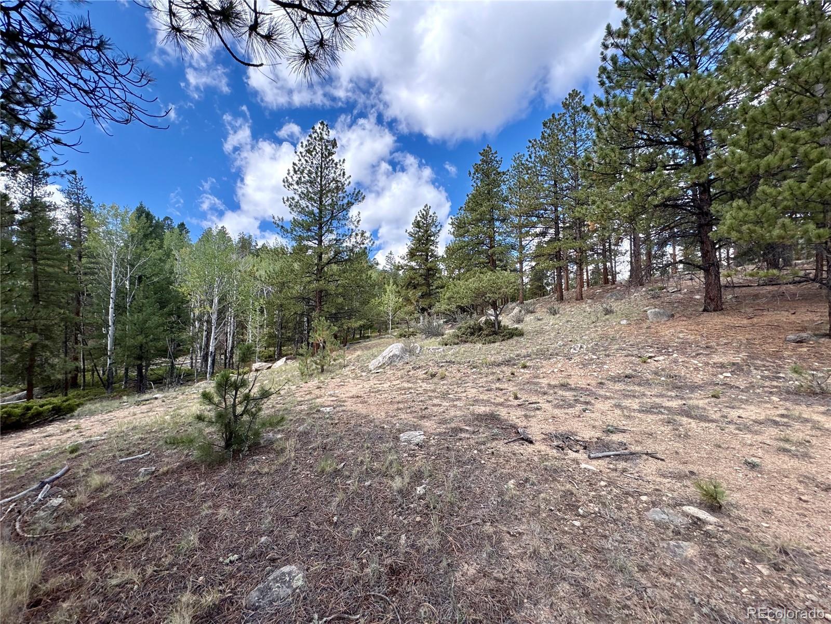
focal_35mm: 14
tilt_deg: +5.9
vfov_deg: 85.7
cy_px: 312
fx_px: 336
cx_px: 416
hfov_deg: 102.1
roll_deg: +1.4
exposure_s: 1/600
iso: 64
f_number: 2.2
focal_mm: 2.22
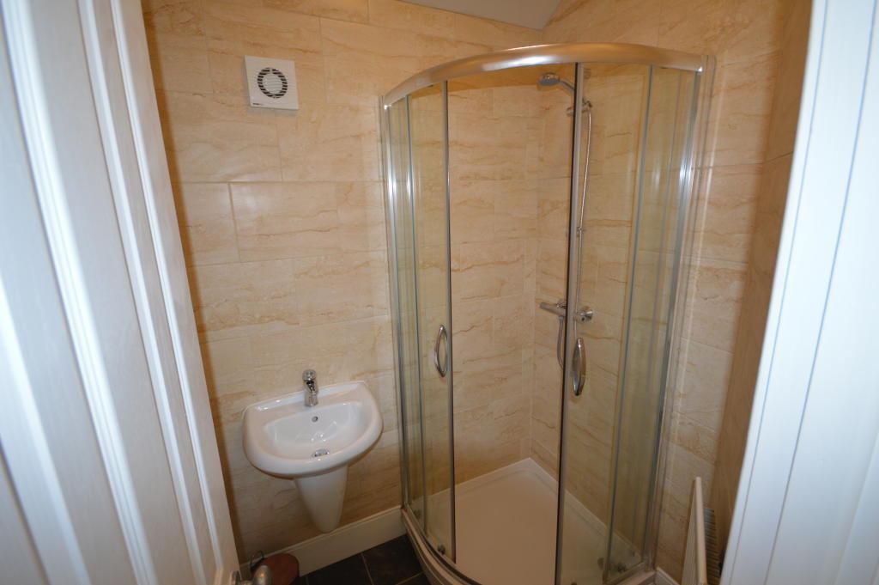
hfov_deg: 100.4
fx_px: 366
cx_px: 440
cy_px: 292
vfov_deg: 77.2
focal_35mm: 15
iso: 500
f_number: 4
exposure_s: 1/60
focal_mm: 10
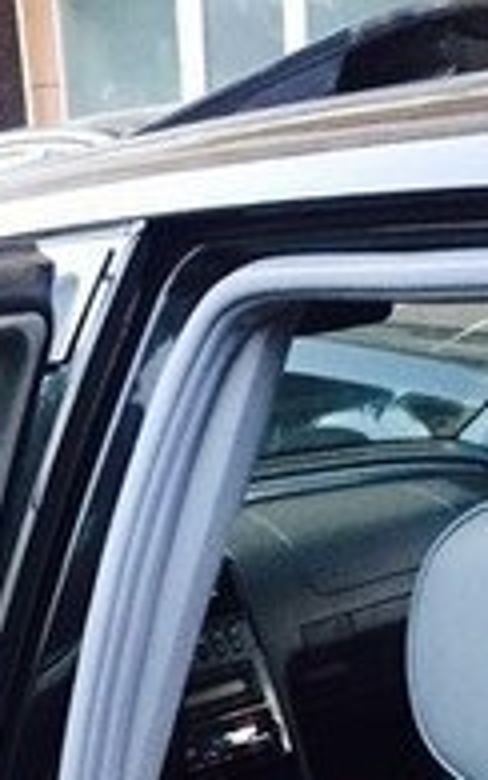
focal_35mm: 78
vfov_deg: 23.7
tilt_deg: -23.0
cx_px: 116
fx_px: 1659
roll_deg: +4.0
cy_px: 984
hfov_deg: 16.6
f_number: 2.2
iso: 250
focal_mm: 4.15
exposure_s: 1/33
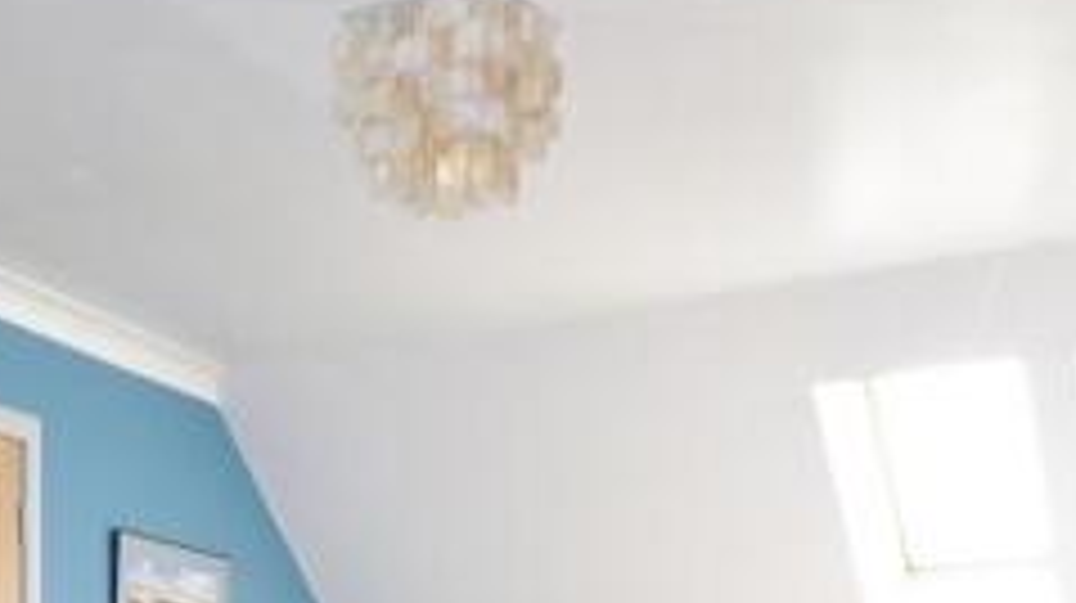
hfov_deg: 32.1
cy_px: 916
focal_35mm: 64
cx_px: 239
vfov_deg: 16.9
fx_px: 1825
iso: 200
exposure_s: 1/60
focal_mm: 4.3
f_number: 3.3
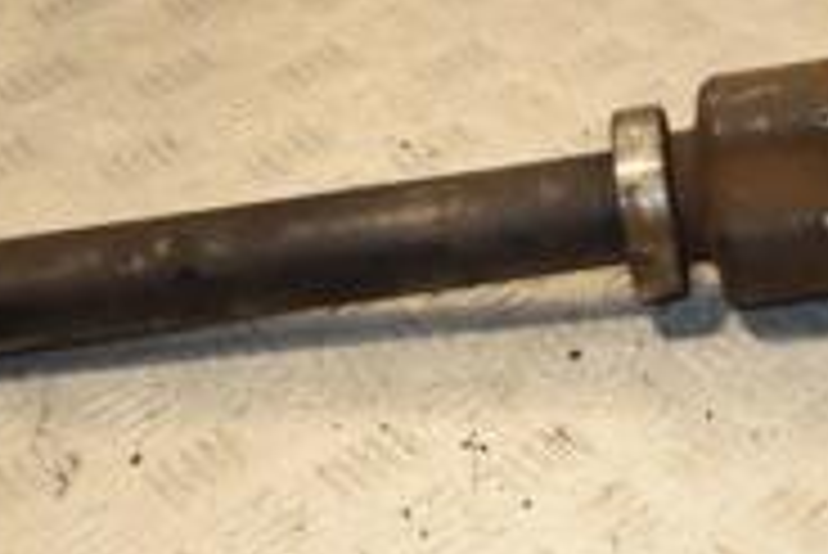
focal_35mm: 103
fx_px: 2362
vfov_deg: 13.3
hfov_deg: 19.1
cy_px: 171
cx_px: 918
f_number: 8
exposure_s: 1/200
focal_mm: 21
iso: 800
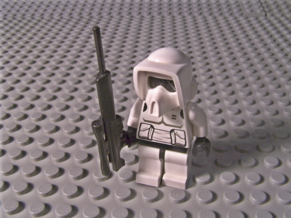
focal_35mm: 38
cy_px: 109
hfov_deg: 49.0
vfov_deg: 37.7
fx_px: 319
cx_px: 146
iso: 80
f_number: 8
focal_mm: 6.3
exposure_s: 1/8
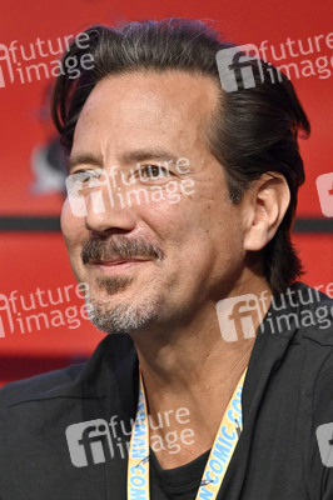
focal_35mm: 400
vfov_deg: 5.2
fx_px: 5559
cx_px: 166
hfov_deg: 3.4
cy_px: 250
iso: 4000
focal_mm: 400
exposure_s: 1/400
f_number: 6.3
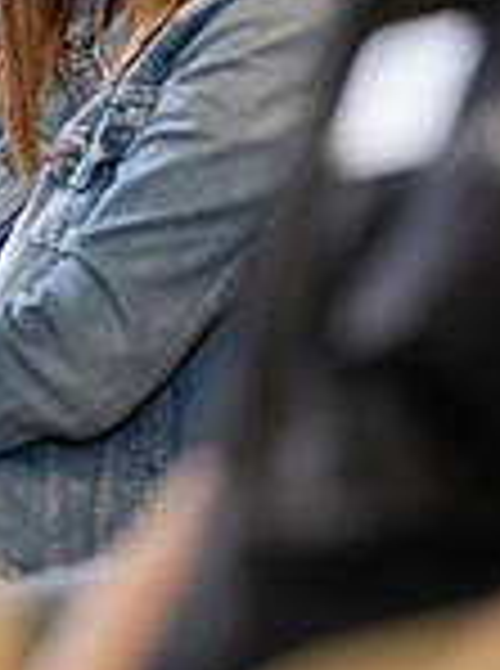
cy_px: 52
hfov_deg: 2.0
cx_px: -257
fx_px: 14159
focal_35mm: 732
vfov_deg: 2.7
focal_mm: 195
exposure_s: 1/200
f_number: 3.2
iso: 2000
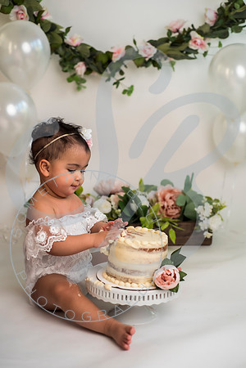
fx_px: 512
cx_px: 123
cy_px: 184
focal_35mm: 50
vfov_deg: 39.6
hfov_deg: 27.0
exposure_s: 1/200
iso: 100
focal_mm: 50
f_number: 2.8
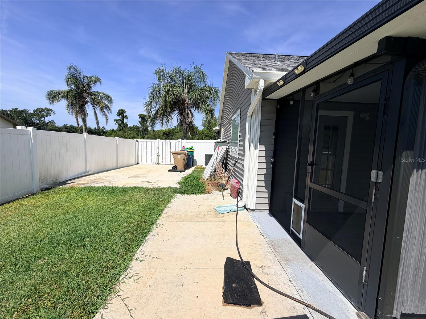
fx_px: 172
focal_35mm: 14
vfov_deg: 85.7
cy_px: 160
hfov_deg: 102.1
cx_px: 213
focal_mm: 2.22
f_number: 2.2
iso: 20
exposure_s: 1/1235
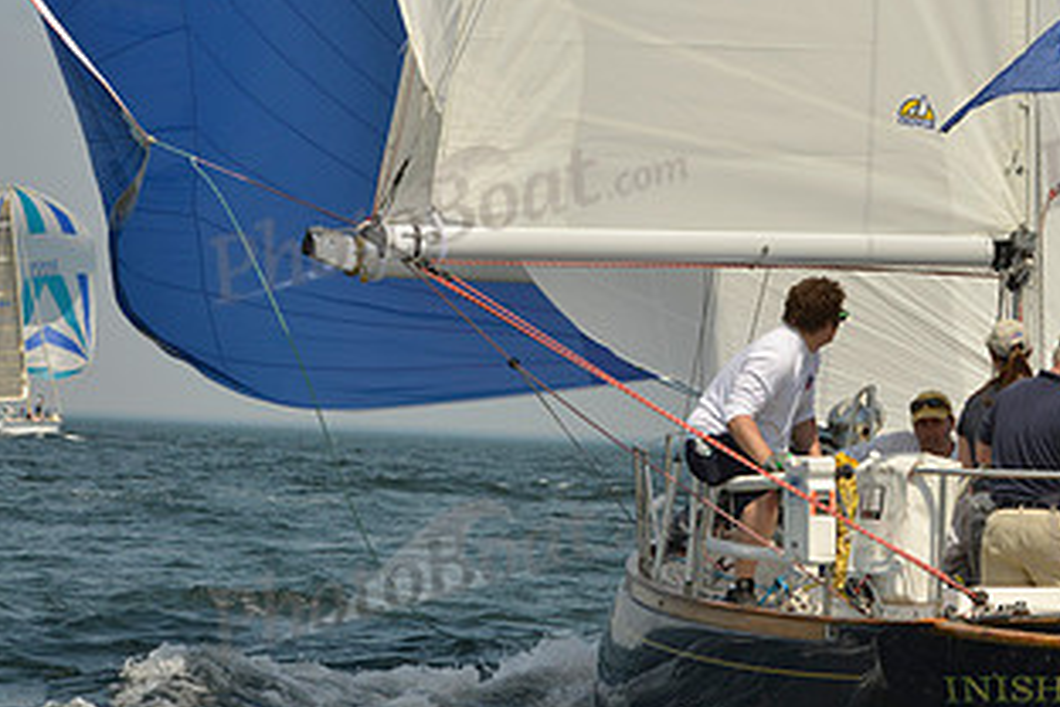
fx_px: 4711
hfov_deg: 12.8
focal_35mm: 160
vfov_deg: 8.6
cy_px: 345
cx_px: 866
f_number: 9
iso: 200
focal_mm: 86
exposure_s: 1/1250
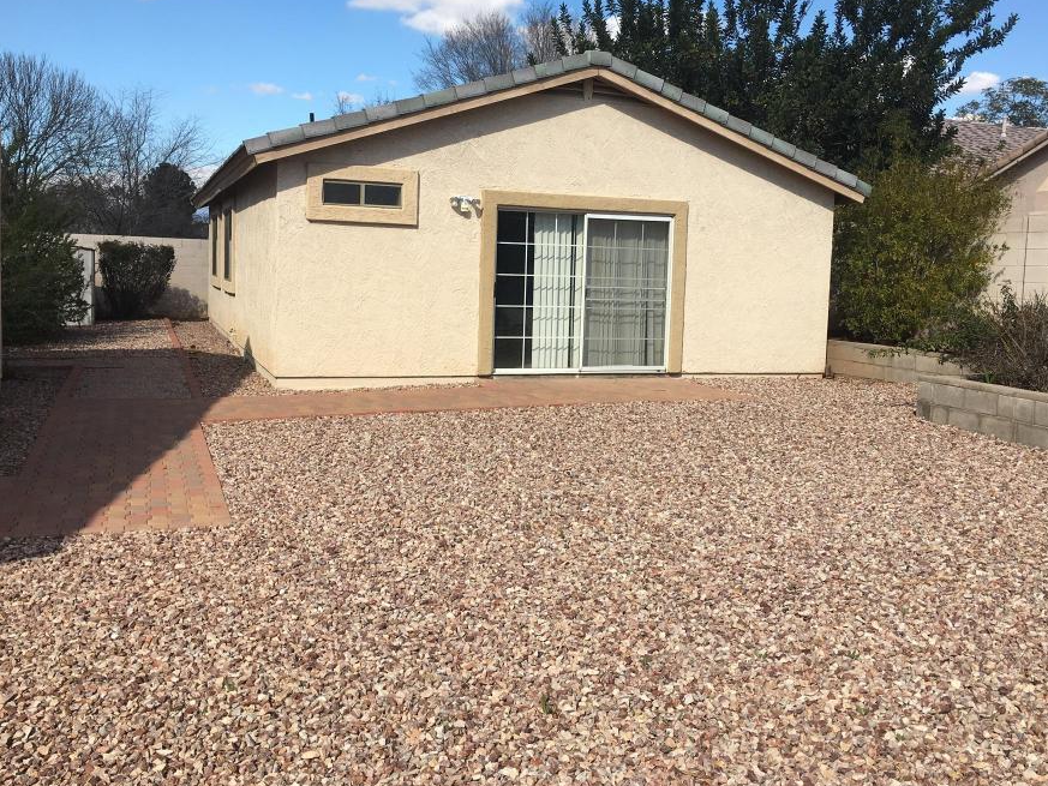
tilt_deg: -1.8
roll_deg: -2.2
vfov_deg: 41.7
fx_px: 1029
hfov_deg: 53.9
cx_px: 556
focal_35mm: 34
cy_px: 349
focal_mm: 4.15
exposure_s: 1/1789
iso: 25
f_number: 2.2
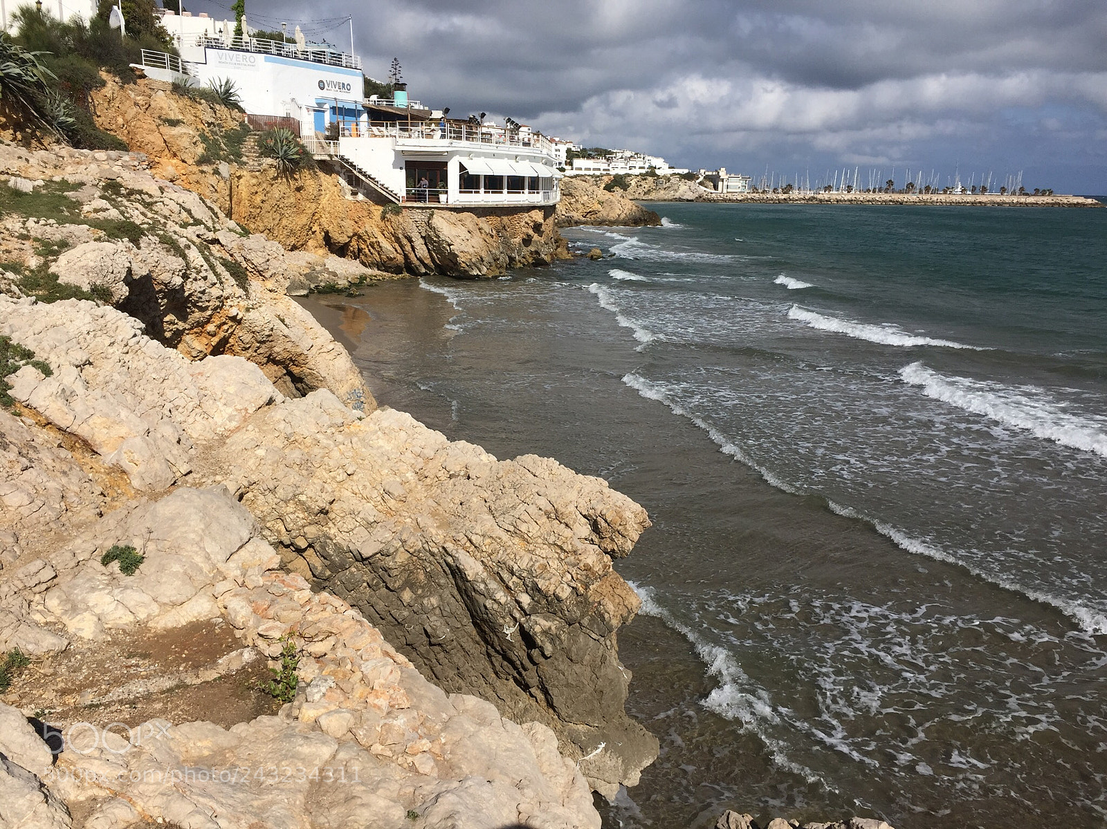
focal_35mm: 29
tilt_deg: -12.6
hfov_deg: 61.7
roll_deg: -2.0
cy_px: 414
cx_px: 554
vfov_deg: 48.2
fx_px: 927
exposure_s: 1/3597
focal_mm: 4.15
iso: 32
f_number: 2.2
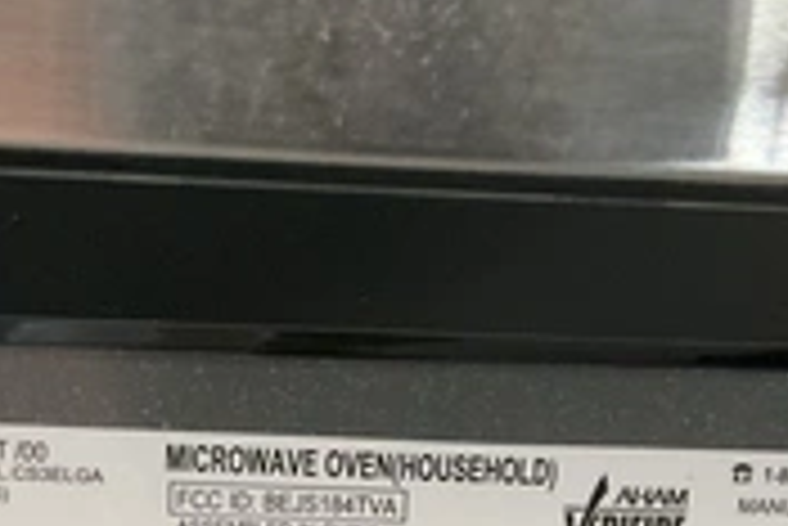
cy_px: 670
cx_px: 392
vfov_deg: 18.5
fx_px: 1512
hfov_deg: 29.2
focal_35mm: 69
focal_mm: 3
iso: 400
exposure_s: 1/30
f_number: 1.8
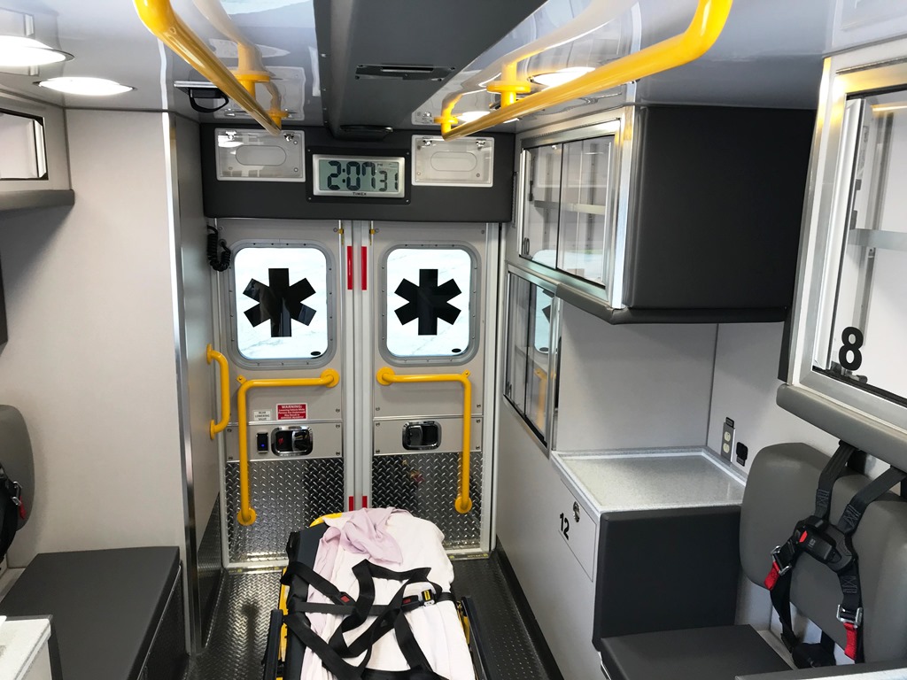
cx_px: 454
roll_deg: +0.5
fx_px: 734
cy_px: 340
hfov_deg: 63.4
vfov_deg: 49.7
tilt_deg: -12.0
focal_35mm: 28
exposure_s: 1/90
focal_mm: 3.99
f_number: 1.8
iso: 40
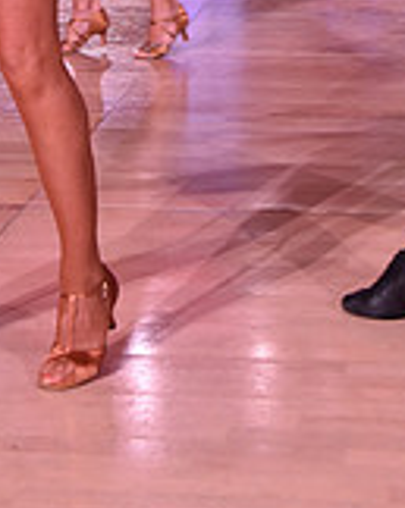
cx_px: 206
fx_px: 1923
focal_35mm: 128
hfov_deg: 12.0
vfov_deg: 14.2
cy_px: -223
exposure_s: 1/250
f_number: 4.5
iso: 1250
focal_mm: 38
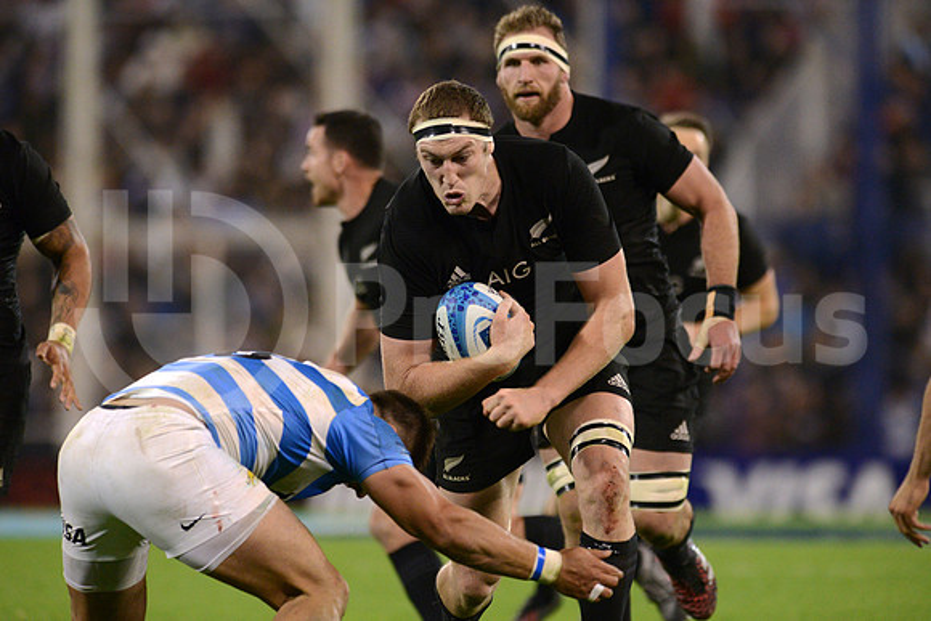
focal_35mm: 420
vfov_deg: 3.3
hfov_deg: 4.9
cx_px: 466
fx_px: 10864
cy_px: 310
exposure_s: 1/800
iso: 4500
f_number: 4
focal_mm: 420
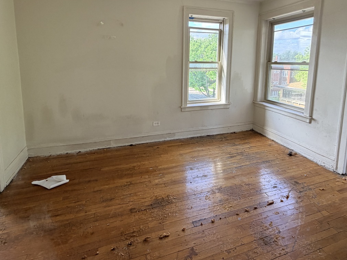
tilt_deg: -8.7
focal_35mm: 20
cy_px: 87
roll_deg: -0.5
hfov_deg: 81.7
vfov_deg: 64.3
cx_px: 181
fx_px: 200
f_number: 2.2
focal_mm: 2.22
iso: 100
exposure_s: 1/121
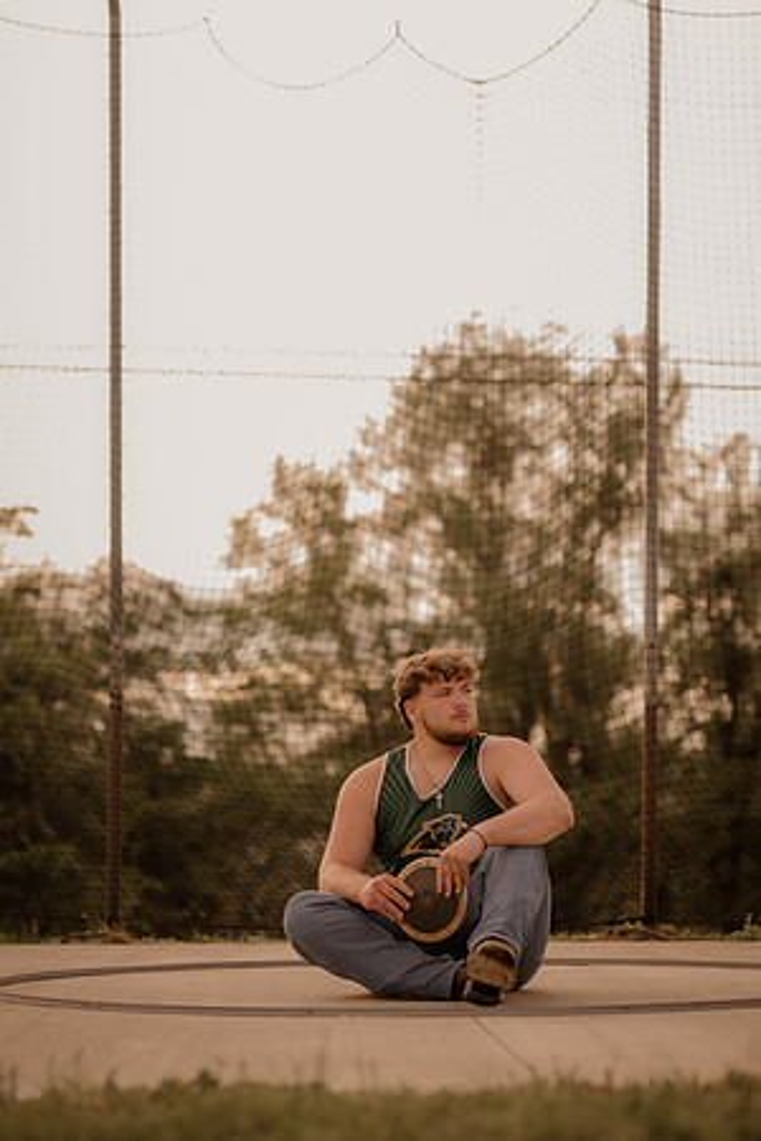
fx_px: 2378
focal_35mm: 75
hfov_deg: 18.2
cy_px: 570
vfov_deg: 27.0
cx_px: 380
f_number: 1.6
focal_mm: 50
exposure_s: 1/1000
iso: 125
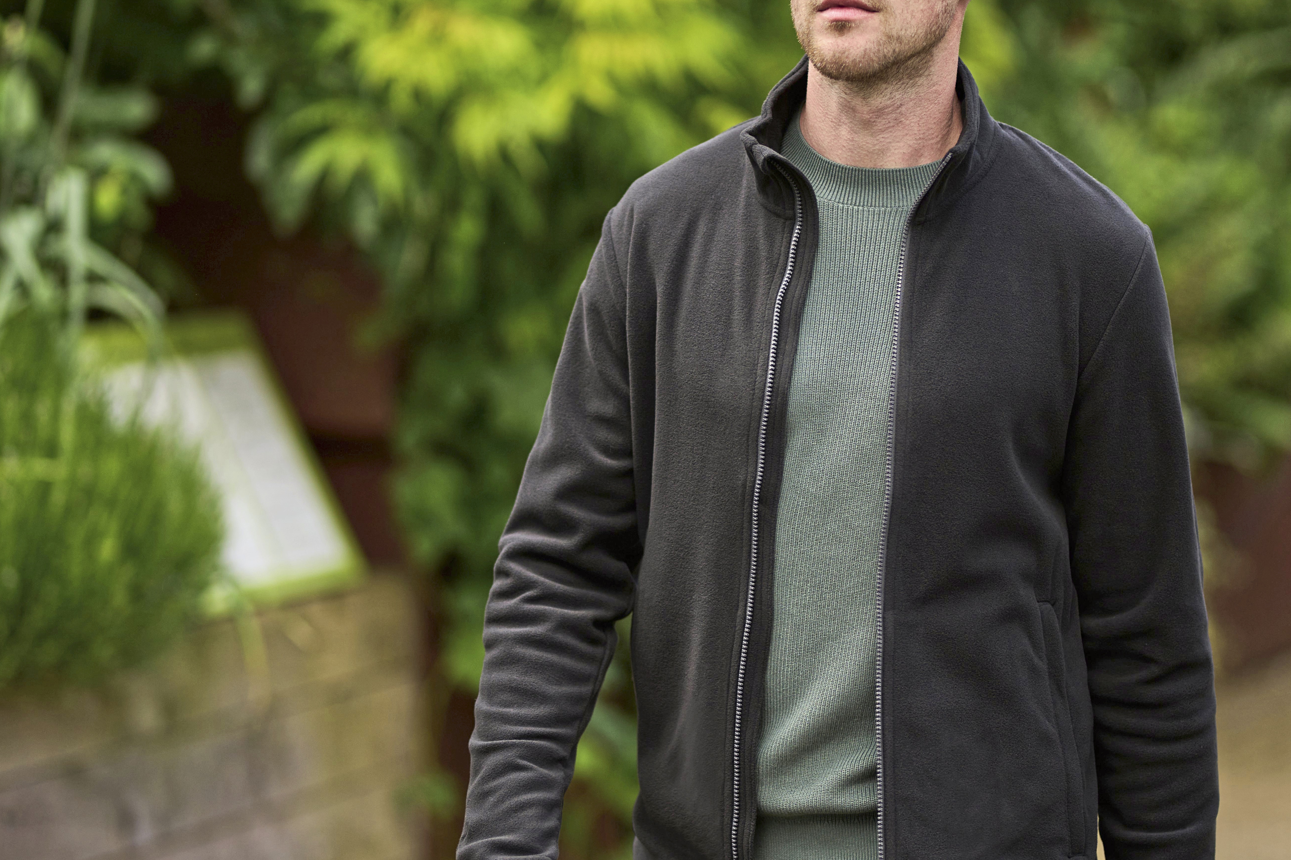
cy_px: 412
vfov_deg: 10.2
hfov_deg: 15.2
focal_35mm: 135
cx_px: 662
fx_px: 4841
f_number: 1.4
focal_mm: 85
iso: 200
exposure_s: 1/2000
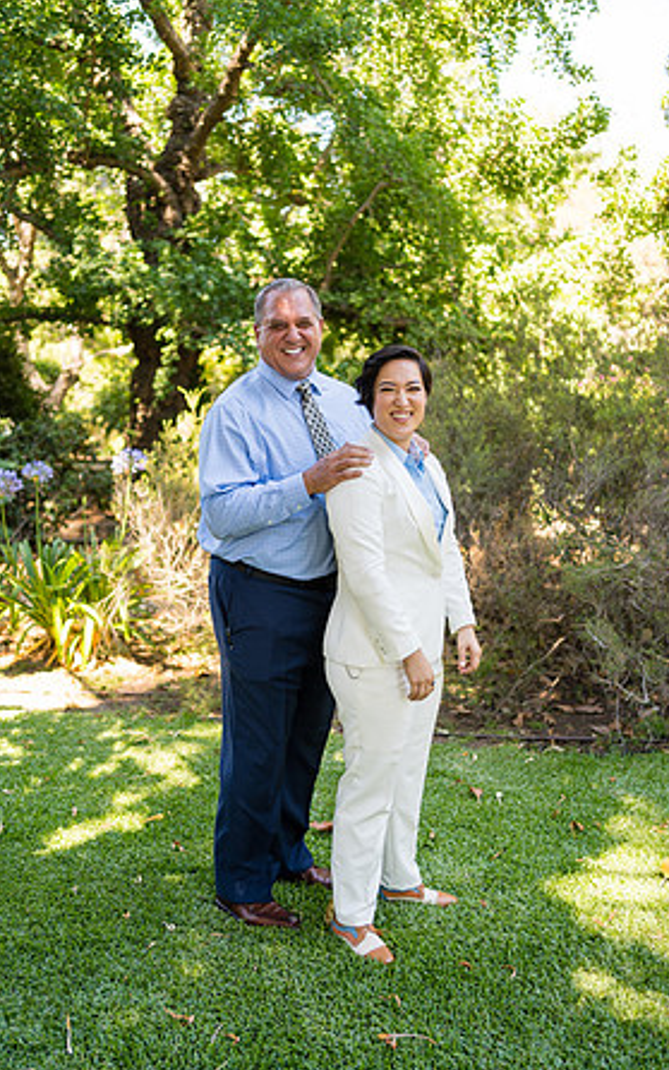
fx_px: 1050
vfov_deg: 54.0
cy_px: 537
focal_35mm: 36
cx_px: 321
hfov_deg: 35.4
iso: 160
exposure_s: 1/320
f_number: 2.2
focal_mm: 35
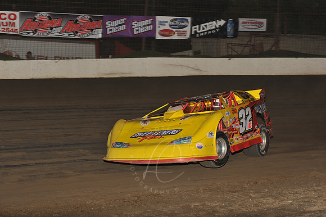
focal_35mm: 92
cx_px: 163
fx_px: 833
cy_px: 108
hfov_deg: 22.2
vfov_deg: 14.8
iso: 640
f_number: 6.3
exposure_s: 1/320
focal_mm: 92
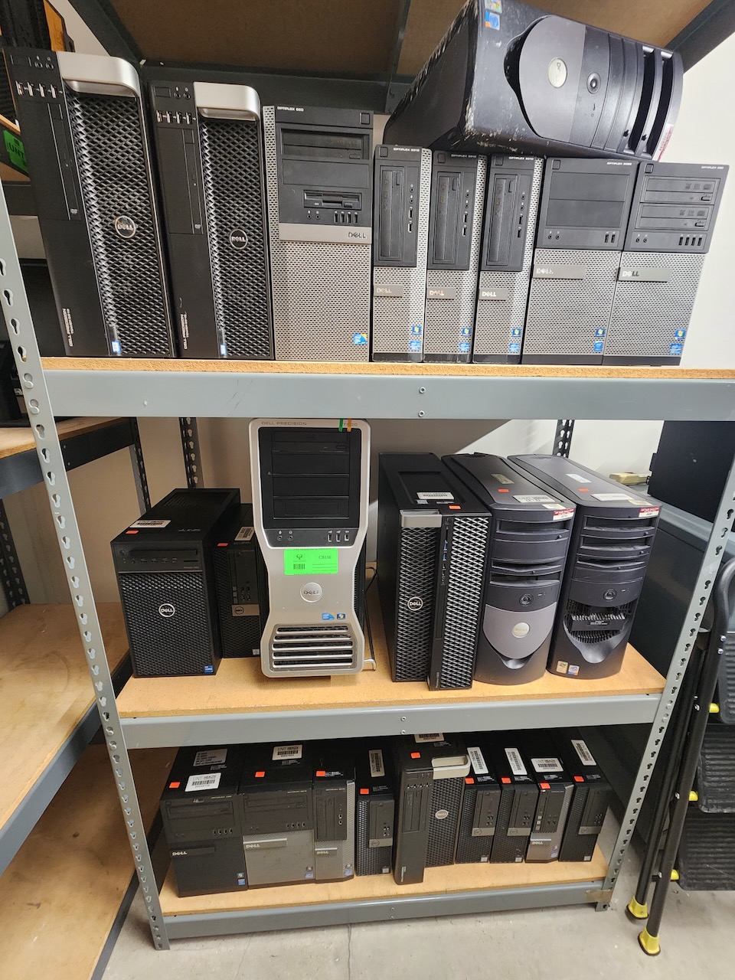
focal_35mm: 13
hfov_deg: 89.9
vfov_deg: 106.2
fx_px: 368
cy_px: 490
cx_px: 368
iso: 400
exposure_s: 1/30
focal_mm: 2.2
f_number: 2.2
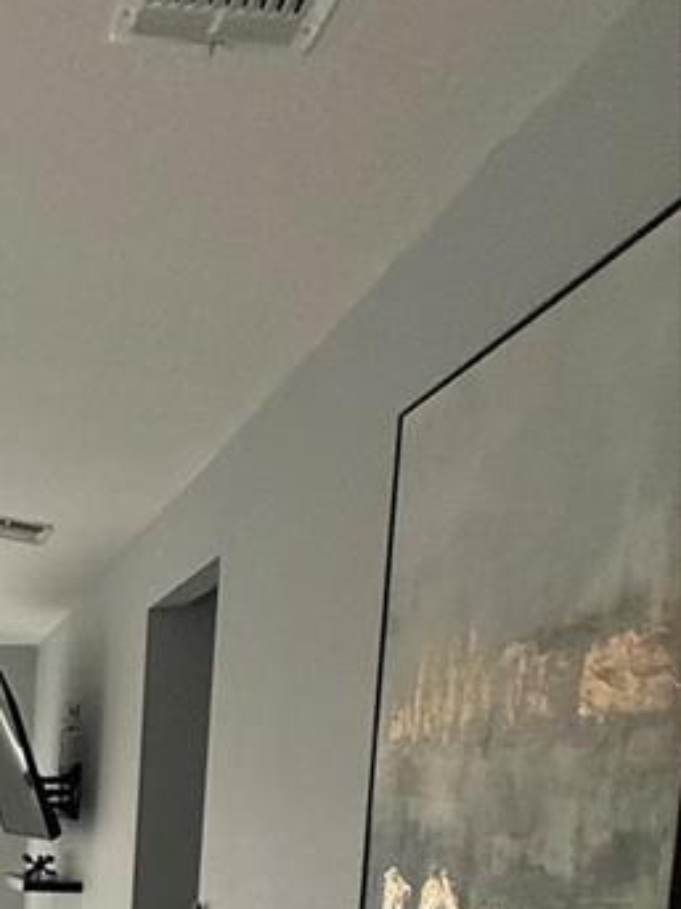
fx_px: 1286
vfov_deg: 34.1
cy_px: 981
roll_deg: -0.3
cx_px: -506
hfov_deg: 21.2
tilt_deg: -6.6
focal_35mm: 49
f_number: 2.2
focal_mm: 2.22
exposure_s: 1/60
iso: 250
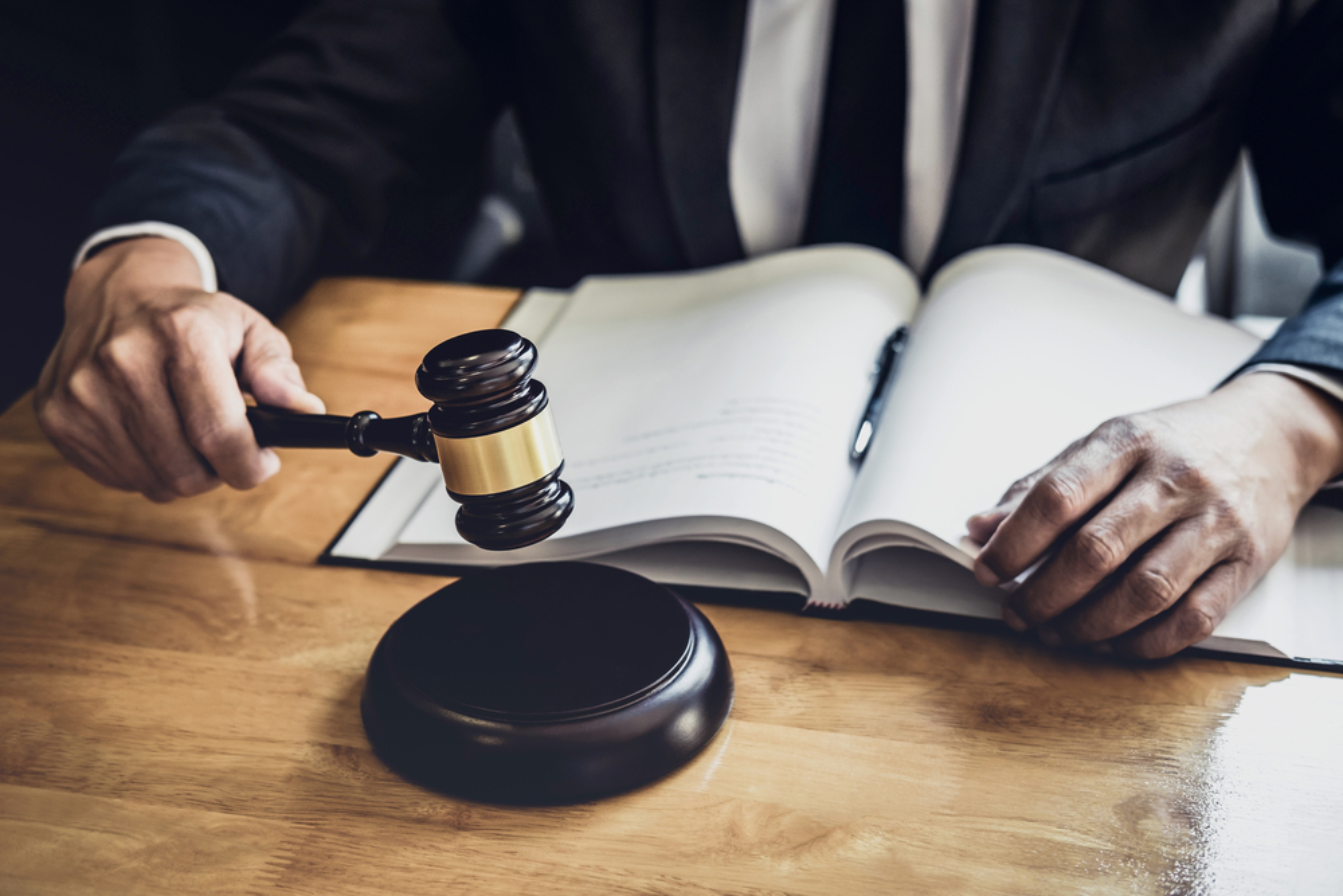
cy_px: 448
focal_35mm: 53
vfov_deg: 25.5
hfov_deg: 37.5
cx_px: 672
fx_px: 1977
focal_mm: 35
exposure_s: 1/125
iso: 200
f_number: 2.8
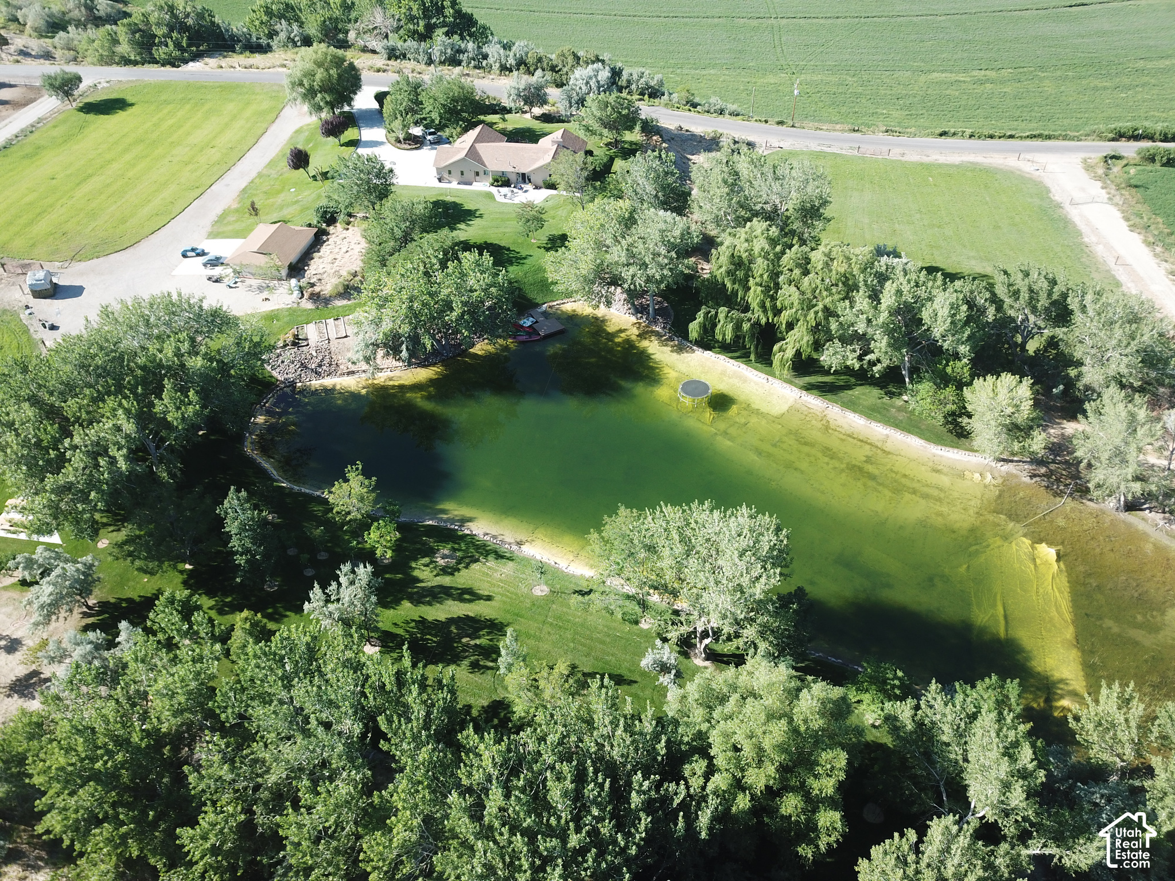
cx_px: 588
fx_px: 883
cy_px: 440
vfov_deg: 53.1
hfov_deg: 67.3
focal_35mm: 26
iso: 100
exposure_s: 1/381
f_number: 2.2
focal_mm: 4.73
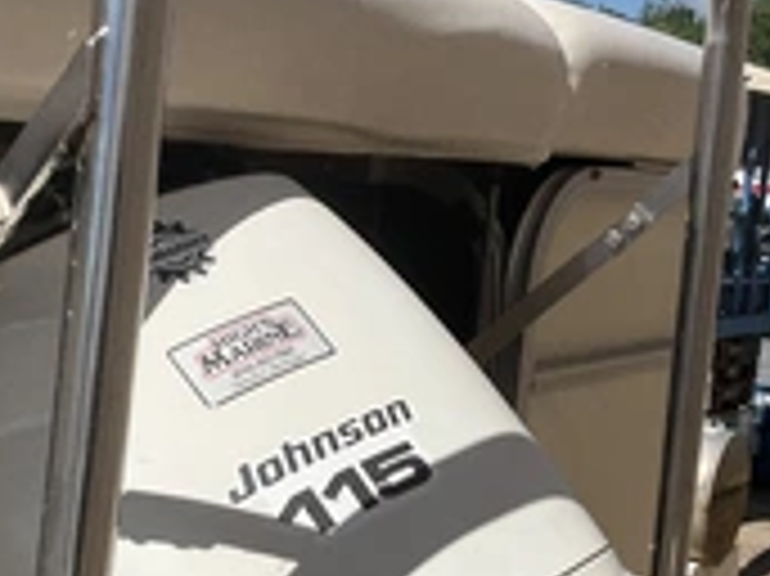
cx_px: 374
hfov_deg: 28.6
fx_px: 1512
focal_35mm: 68
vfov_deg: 21.0
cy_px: 544
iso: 25
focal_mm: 3
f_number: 1.8
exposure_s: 1/3788
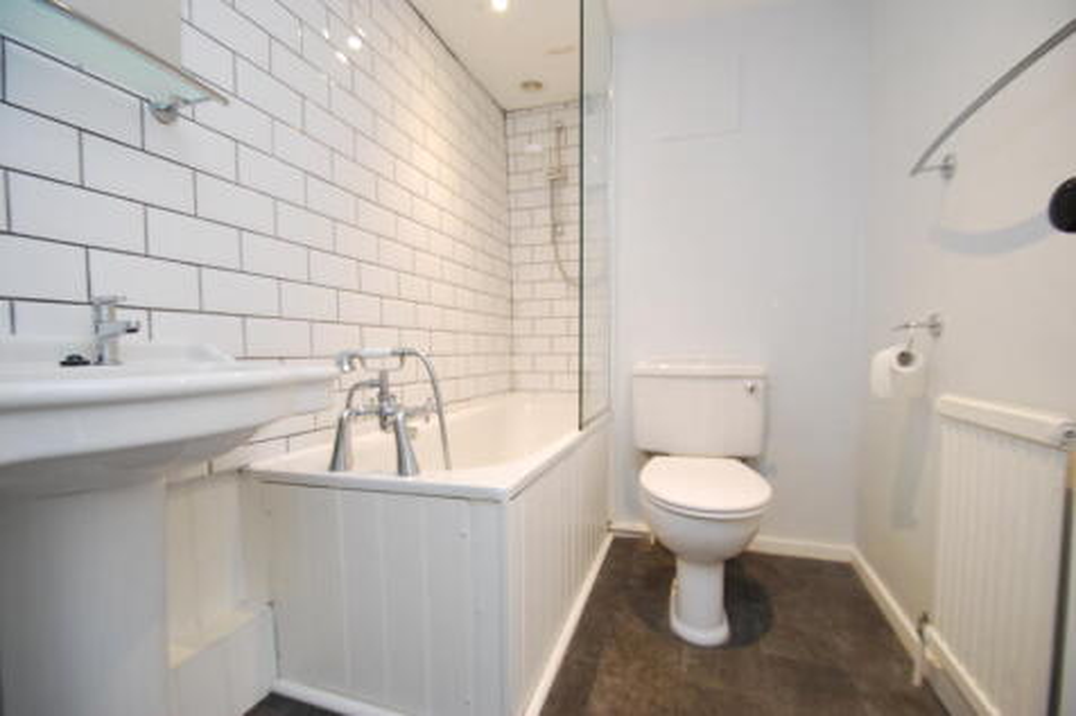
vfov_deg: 77.3
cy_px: 358
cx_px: 538
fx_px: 448
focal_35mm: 15
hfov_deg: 100.4
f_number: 3.5
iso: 220
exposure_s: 1/30
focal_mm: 10
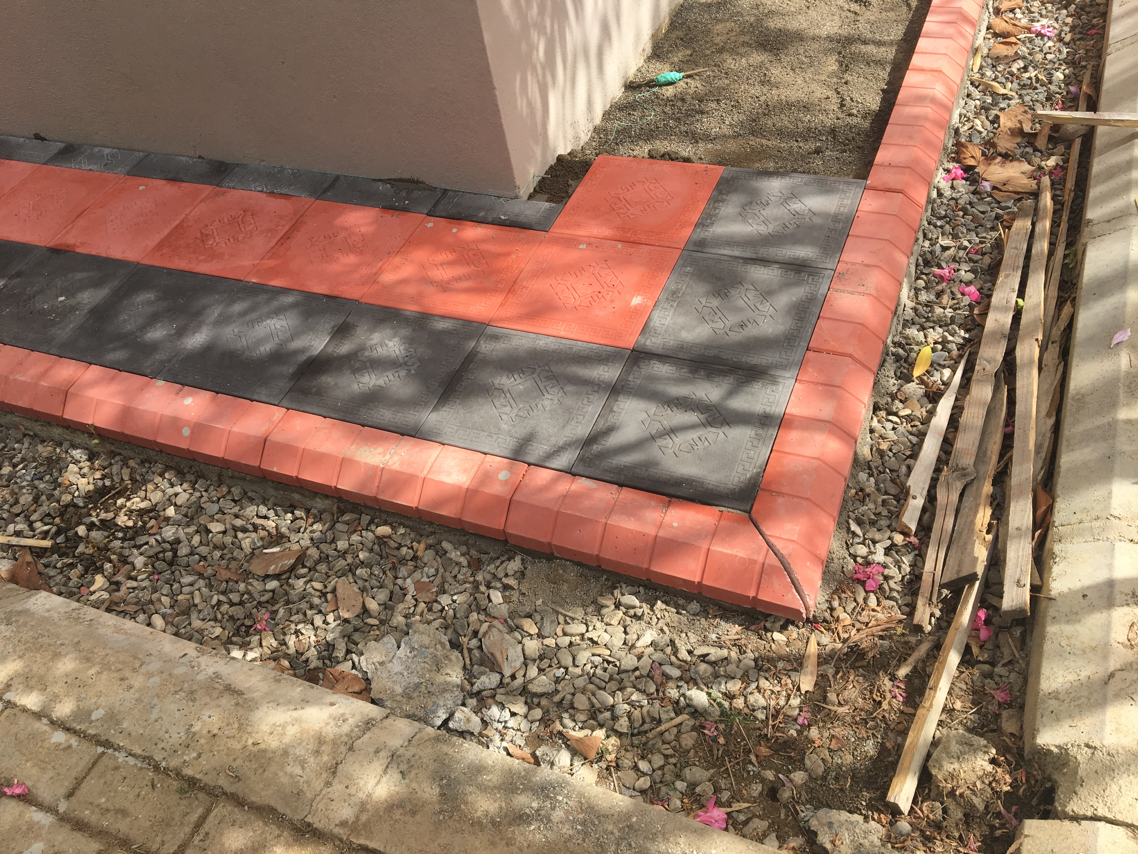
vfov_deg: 48.2
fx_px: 953
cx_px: 569
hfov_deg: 61.7
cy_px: 427
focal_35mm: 29
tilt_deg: -44.1
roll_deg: +12.7
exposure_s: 1/630
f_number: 2.2
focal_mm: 4.15
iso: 25
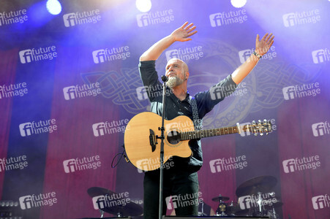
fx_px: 641
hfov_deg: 28.9
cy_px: 110
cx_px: 165
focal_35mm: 70
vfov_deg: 19.4
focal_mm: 70
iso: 200
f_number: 3.5
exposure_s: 1/250
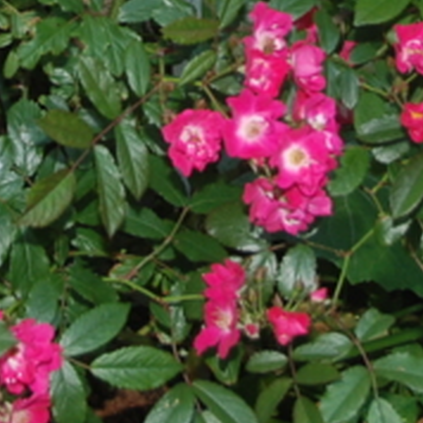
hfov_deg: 9.8
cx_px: 173
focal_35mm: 178
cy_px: -100
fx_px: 2460
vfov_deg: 9.7
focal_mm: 31
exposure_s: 1/60
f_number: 5.6
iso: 400
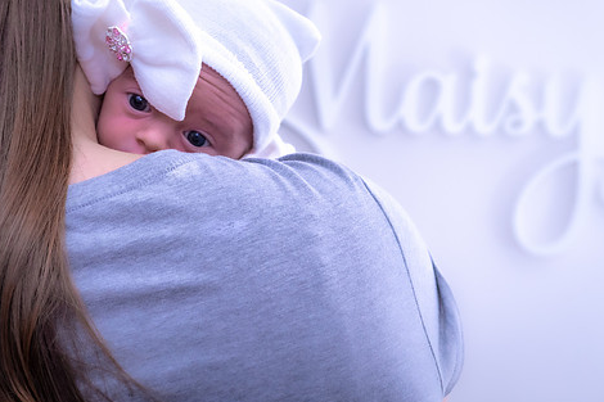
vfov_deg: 20.3
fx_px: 1124
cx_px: 266
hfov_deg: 30.1
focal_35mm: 67
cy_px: 177
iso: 1600
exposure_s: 1/125
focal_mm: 50
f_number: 5.6
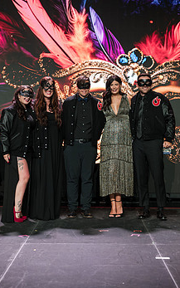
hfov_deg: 19.7
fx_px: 518
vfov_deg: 30.9
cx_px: 89
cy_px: 107
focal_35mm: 66
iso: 800
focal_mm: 50
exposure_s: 1/160
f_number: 2.8
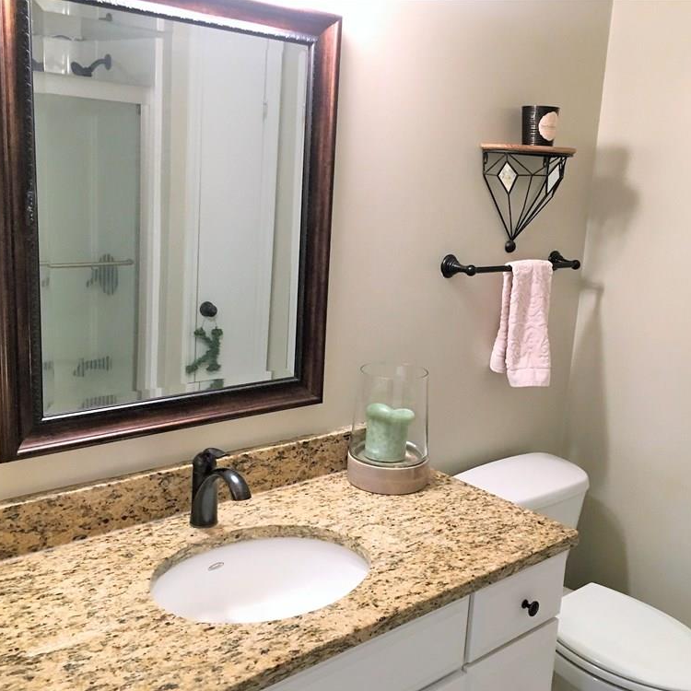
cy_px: 352
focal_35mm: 35
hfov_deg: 47.1
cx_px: 386
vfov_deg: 47.2
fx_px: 790
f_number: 2.2
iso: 125
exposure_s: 1/30
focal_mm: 4.15
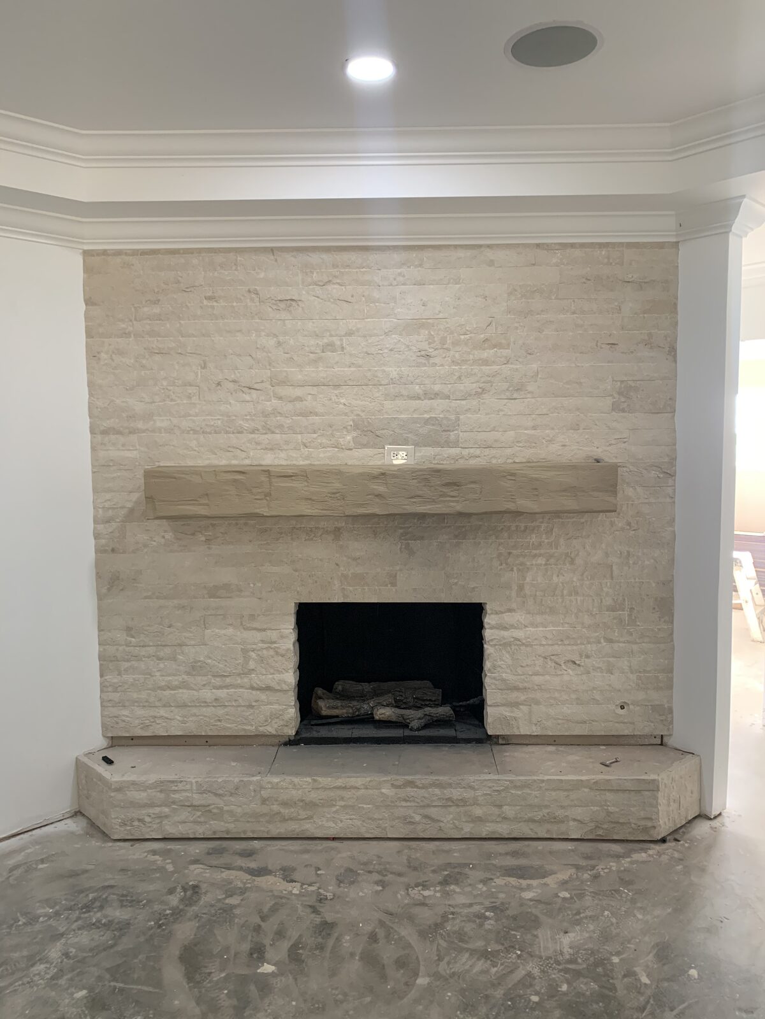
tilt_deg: -5.5
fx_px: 766
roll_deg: -0.1
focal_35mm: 26
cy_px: 510
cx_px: 382
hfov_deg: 53.1
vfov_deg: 67.3
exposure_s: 1/60
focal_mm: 4.25
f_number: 1.8
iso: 250
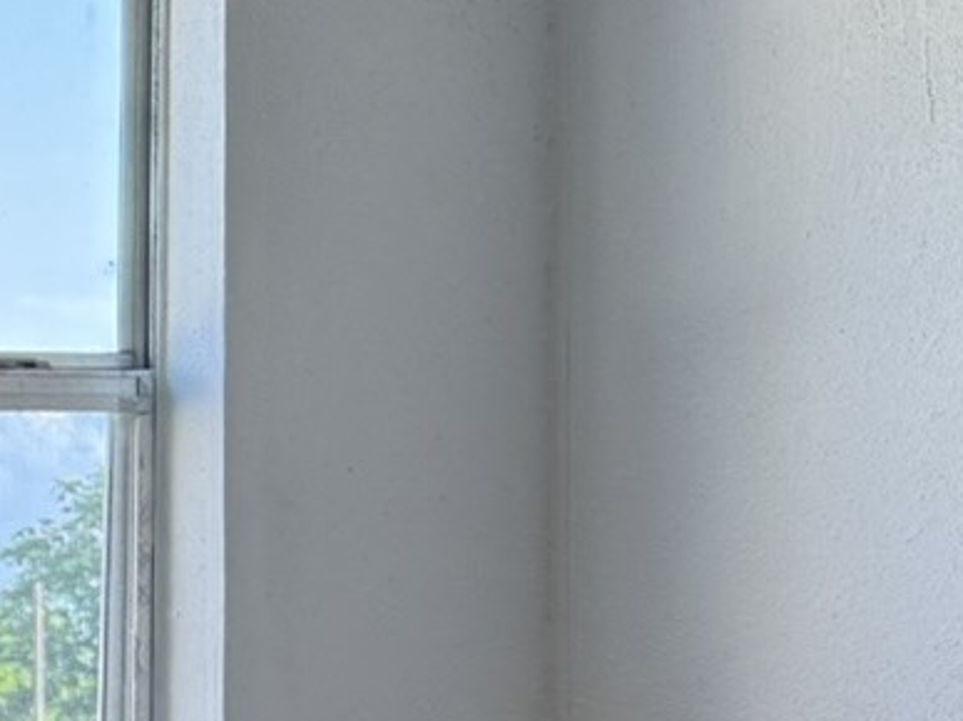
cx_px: -1184
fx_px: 3532
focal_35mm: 127
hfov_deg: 12.8
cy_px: 898
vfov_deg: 11.4
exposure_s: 1/228
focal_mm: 6.76
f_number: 1.78
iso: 125
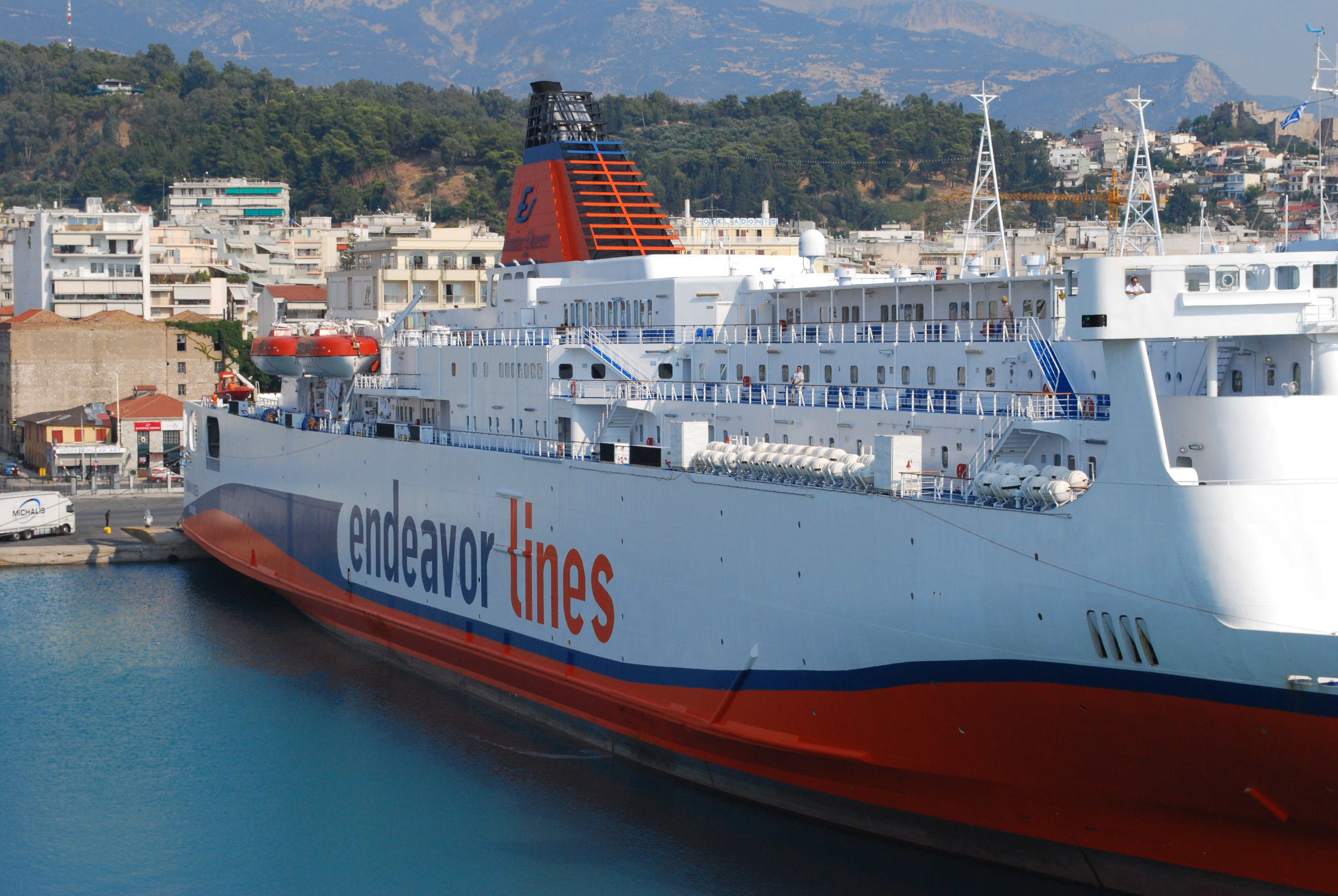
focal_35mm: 75
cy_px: 448
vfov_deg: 18.2
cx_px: 669
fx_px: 2791
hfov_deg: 27.0
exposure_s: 1/500
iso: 400
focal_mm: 50
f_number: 11
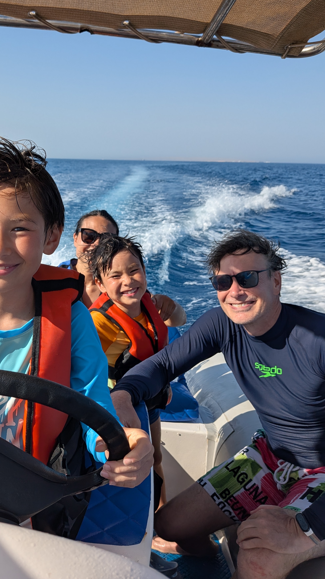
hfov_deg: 37.9
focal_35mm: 30
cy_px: 262
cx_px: 77
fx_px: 460
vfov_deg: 64.2
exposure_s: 1/1754
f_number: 1.7
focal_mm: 4.53
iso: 30
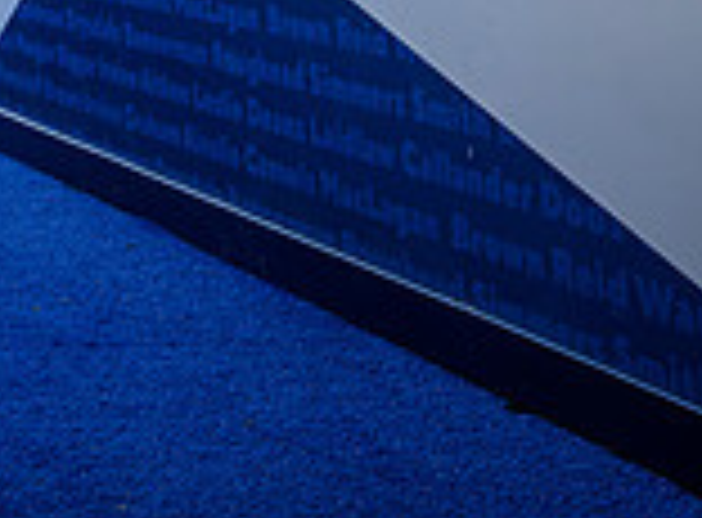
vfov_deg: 13.7
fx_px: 1975
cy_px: -342
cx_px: -423
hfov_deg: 17.6
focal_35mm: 98
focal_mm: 24
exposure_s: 1/160
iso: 500
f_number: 7.1
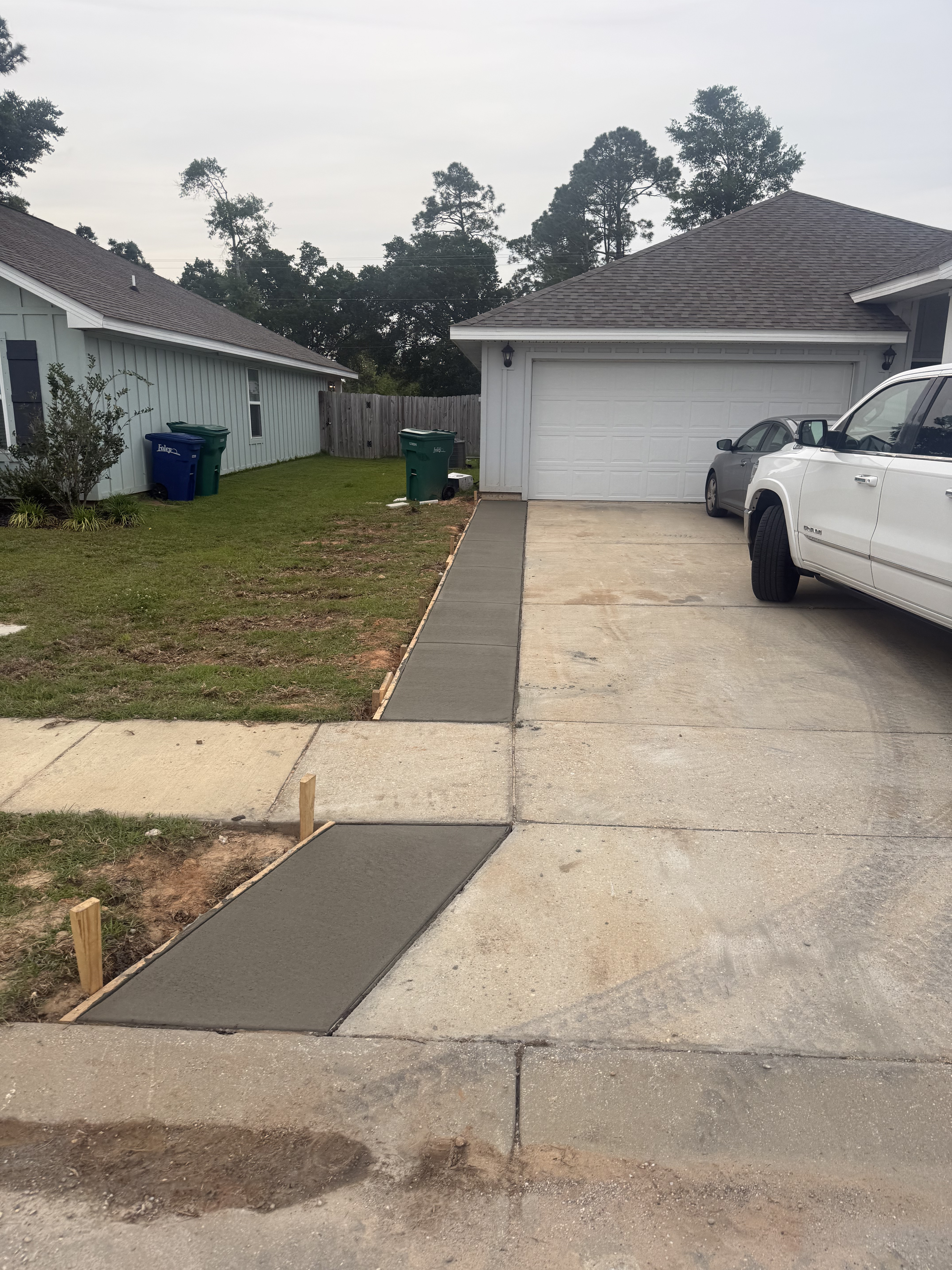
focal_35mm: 24
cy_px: 635
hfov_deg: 56.8
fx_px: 880
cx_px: 476
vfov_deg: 71.6
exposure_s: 1/342
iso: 80
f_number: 1.78
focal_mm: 6.76
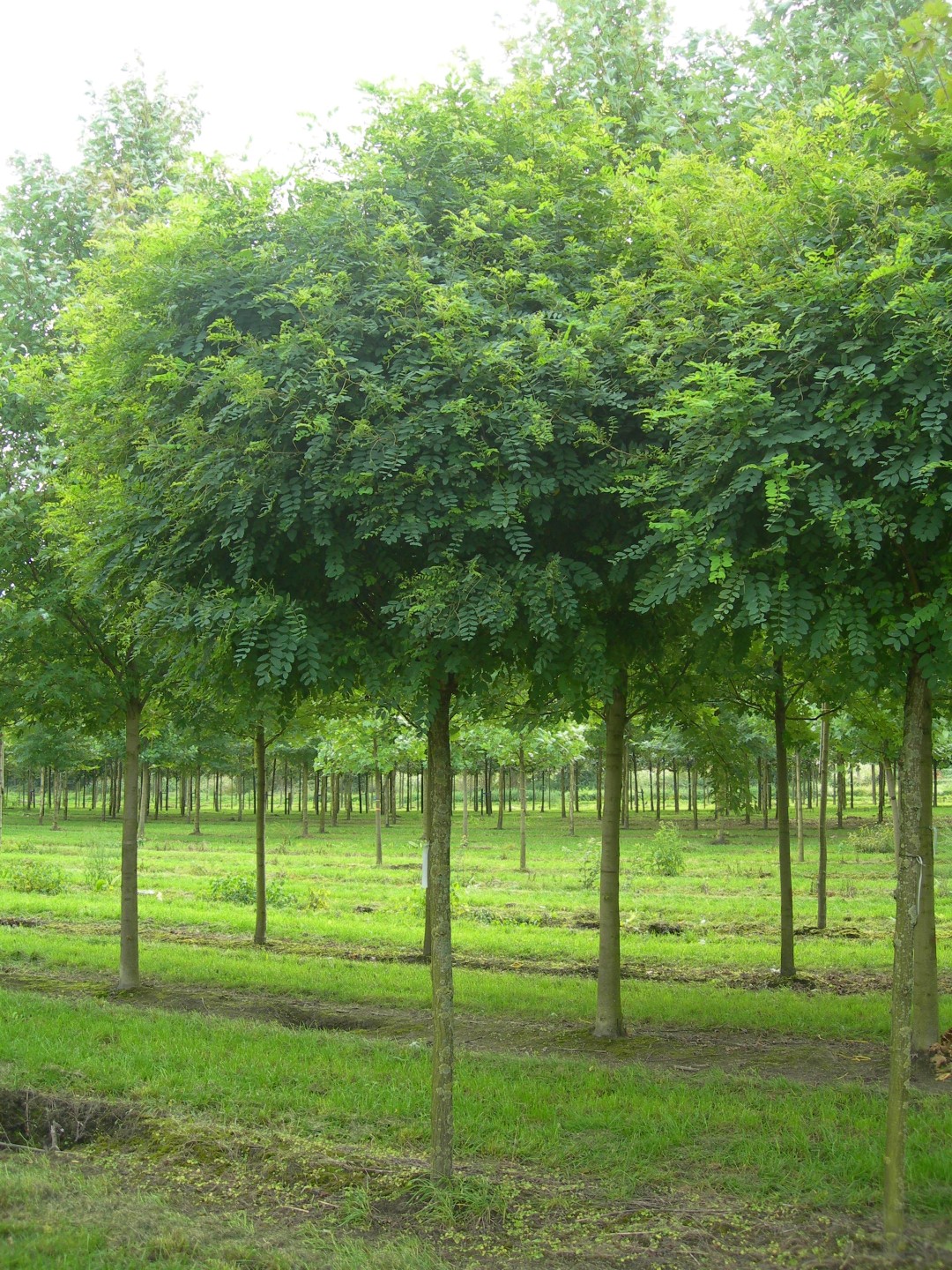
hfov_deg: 37.7
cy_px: 635
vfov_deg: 49.0
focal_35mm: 38
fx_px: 1393
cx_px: 476
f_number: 2.8
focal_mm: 7.8
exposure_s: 1/89.6
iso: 50
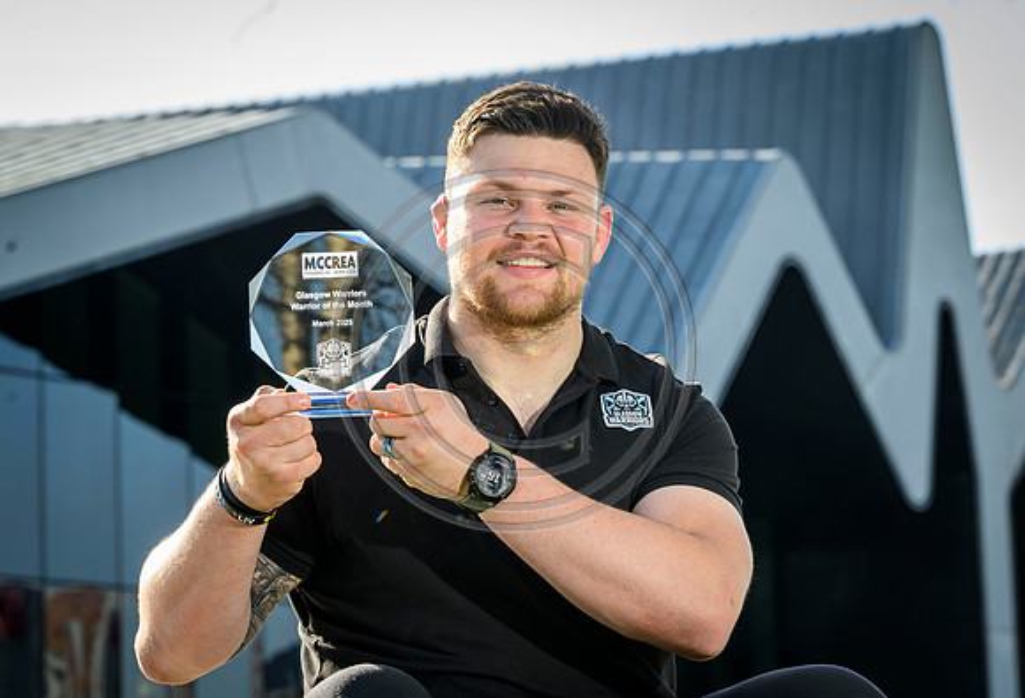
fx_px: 3536
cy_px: 375
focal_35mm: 123
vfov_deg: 11.3
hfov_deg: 16.5
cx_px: 582
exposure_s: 1/250
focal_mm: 104
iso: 320
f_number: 8
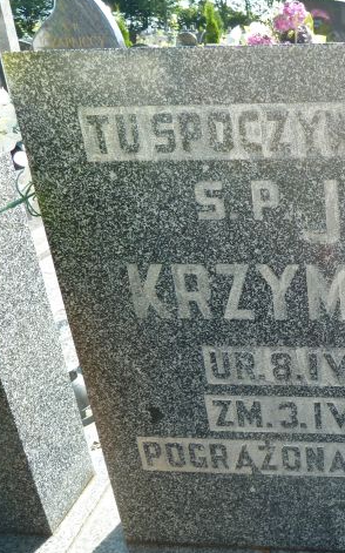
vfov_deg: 54.0
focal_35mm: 36
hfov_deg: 31.9
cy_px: 274
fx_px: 542
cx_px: 364
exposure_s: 1/100
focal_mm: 4.1
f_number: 3.3
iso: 80
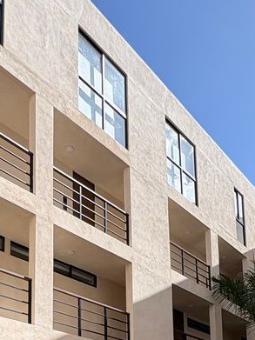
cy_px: 381
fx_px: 423
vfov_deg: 36.5
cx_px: 75
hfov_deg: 33.1
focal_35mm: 43
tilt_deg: +7.8
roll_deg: +0.0
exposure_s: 1/1006
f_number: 2.2
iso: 50
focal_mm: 2.22
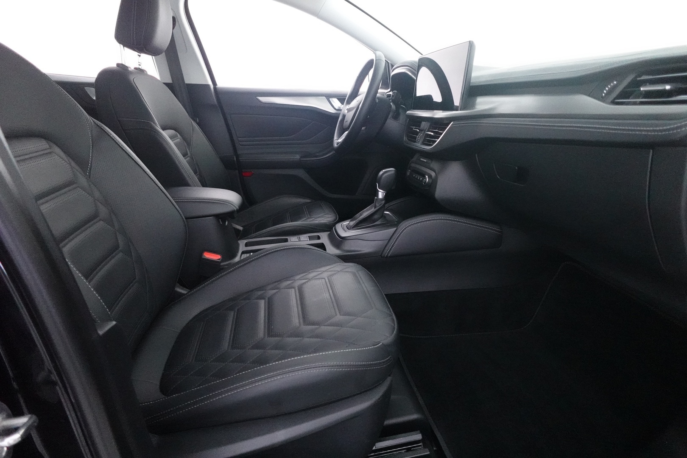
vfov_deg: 61.9
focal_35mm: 20
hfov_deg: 84.0
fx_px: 382
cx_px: 344
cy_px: 229
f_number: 2
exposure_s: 1/80
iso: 4000
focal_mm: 7.6
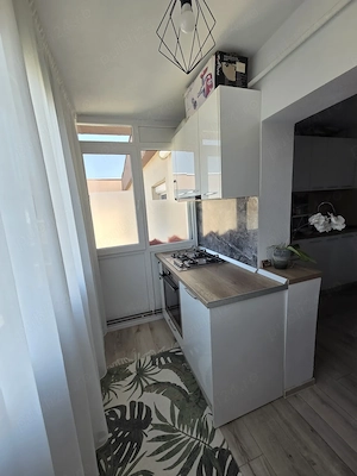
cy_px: 238
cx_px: 178
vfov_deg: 106.2
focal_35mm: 13
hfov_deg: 89.9
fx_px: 179
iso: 50
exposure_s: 1/162
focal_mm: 2.2
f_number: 2.2
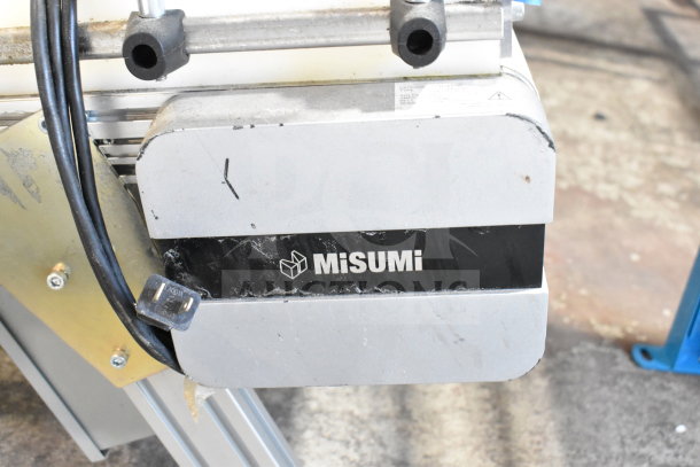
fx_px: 875
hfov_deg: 43.6
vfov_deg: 29.9
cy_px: 234
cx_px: 350
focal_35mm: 45
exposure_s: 1/200
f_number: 7.1
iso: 6400
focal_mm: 30
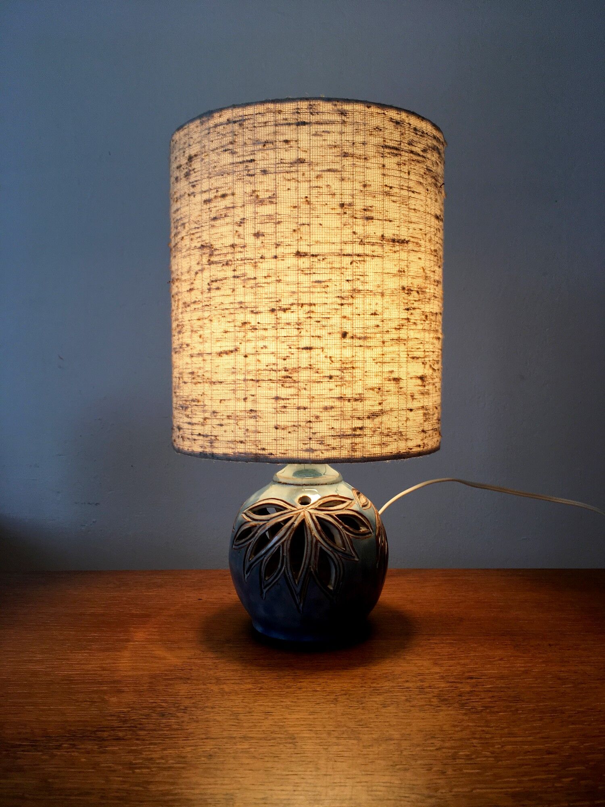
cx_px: 302
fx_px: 676
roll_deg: +1.7
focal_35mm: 29
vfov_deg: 61.7
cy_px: 404
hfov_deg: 48.2
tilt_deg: -2.8
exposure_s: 1/50
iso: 25
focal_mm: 4.15
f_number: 2.2
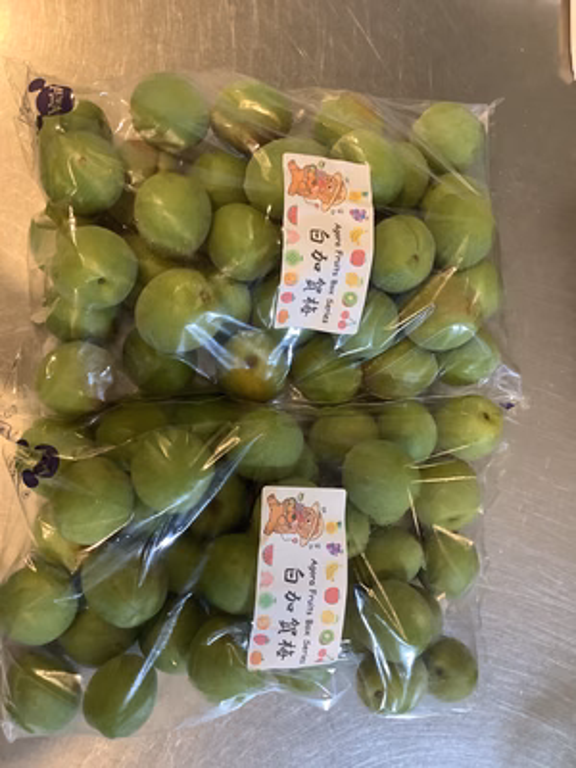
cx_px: 288
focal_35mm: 31
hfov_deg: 45.4
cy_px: 384
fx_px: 688
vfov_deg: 58.4
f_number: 2.4
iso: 320
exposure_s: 1/50
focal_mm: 3.3
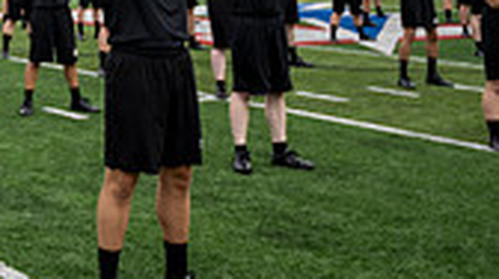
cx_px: -110
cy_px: -200
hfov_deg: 22.4
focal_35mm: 87
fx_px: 1150
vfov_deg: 12.8
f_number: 4
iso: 160
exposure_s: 1/800
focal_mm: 24
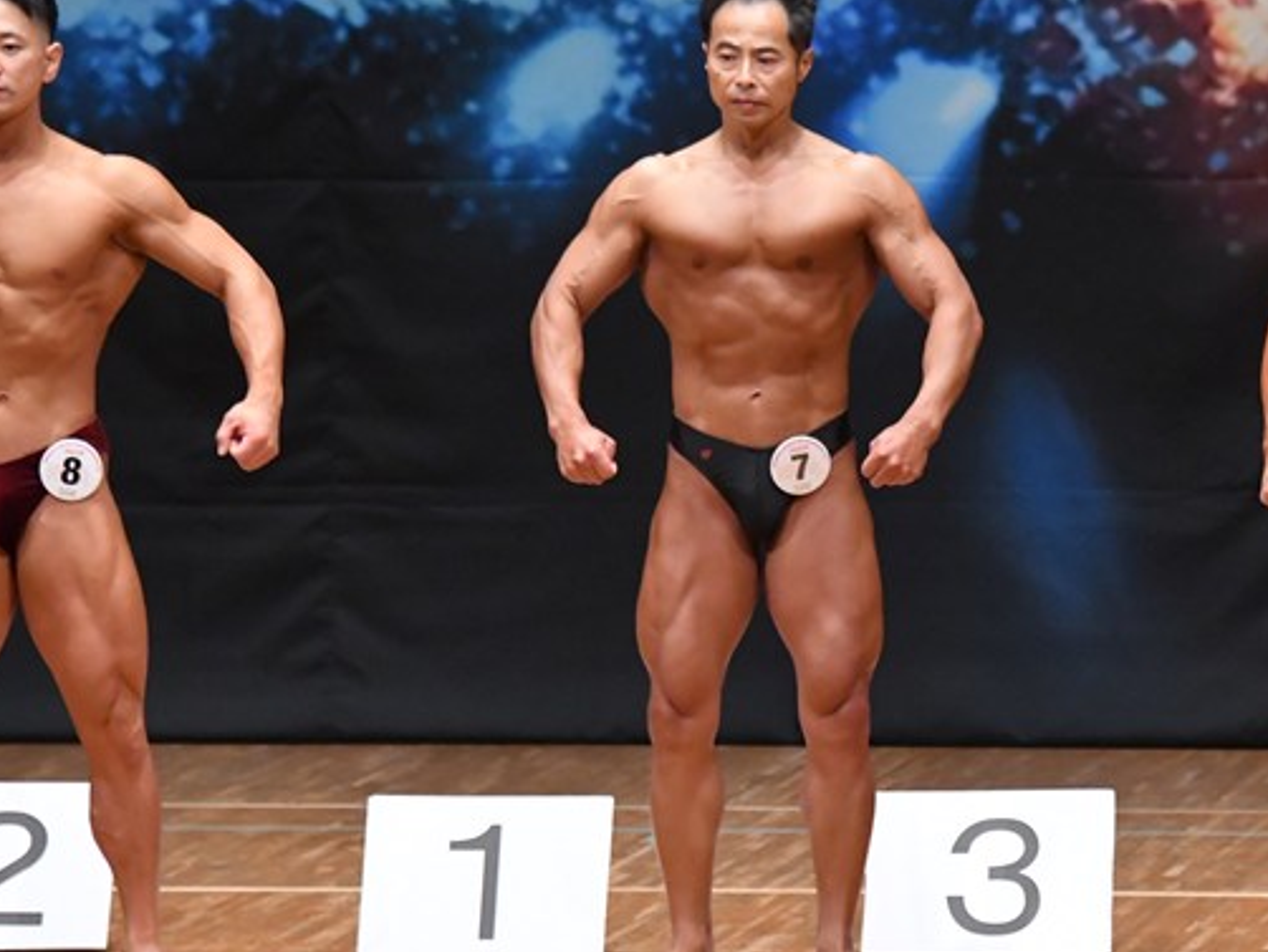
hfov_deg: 5.2
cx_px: 883
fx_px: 13853
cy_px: 515
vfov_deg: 3.9
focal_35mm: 378
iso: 6400
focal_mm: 170
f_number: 5.6
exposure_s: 1/400
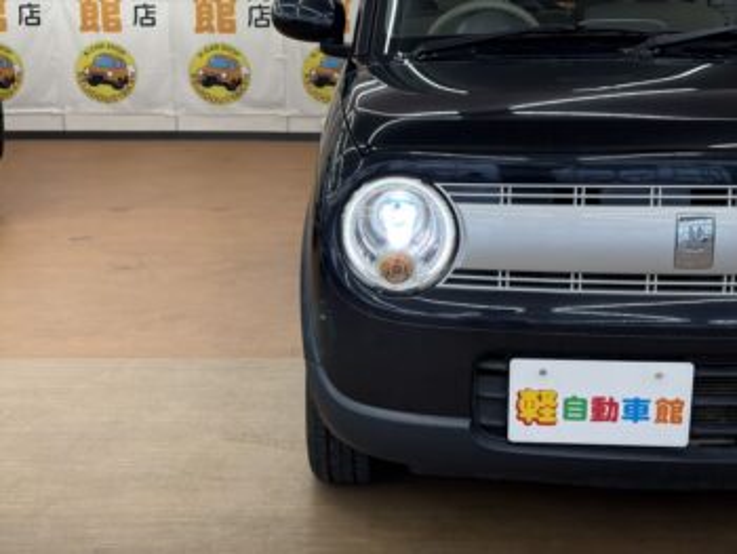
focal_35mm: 52
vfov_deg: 28.1
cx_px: 368
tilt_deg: -13.1
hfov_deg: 36.8
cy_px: 277
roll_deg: +1.0
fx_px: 1108
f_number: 1.6
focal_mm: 5.96
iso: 50
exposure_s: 1/100
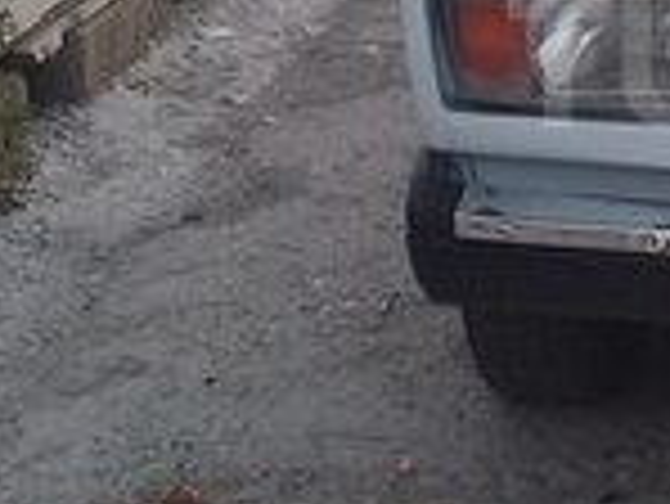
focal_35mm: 137
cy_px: 61
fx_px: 2654
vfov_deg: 10.8
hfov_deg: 13.6
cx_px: 967
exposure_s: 1/50
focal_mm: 3.3
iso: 50
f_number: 2.2
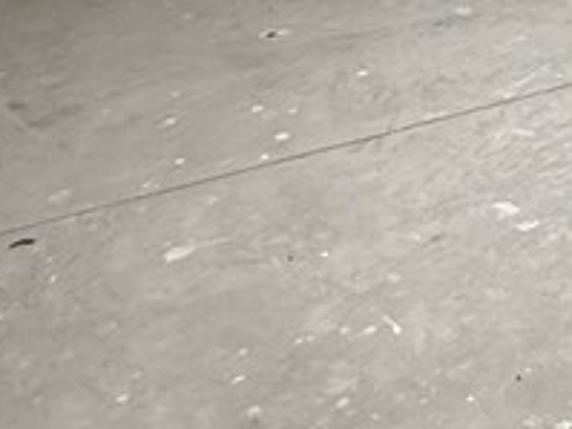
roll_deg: -4.1
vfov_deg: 18.0
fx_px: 1189
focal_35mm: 72
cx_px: 834
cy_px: -233
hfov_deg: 22.6
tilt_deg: -13.3
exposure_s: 1/60
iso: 200
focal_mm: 2.22
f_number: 2.2
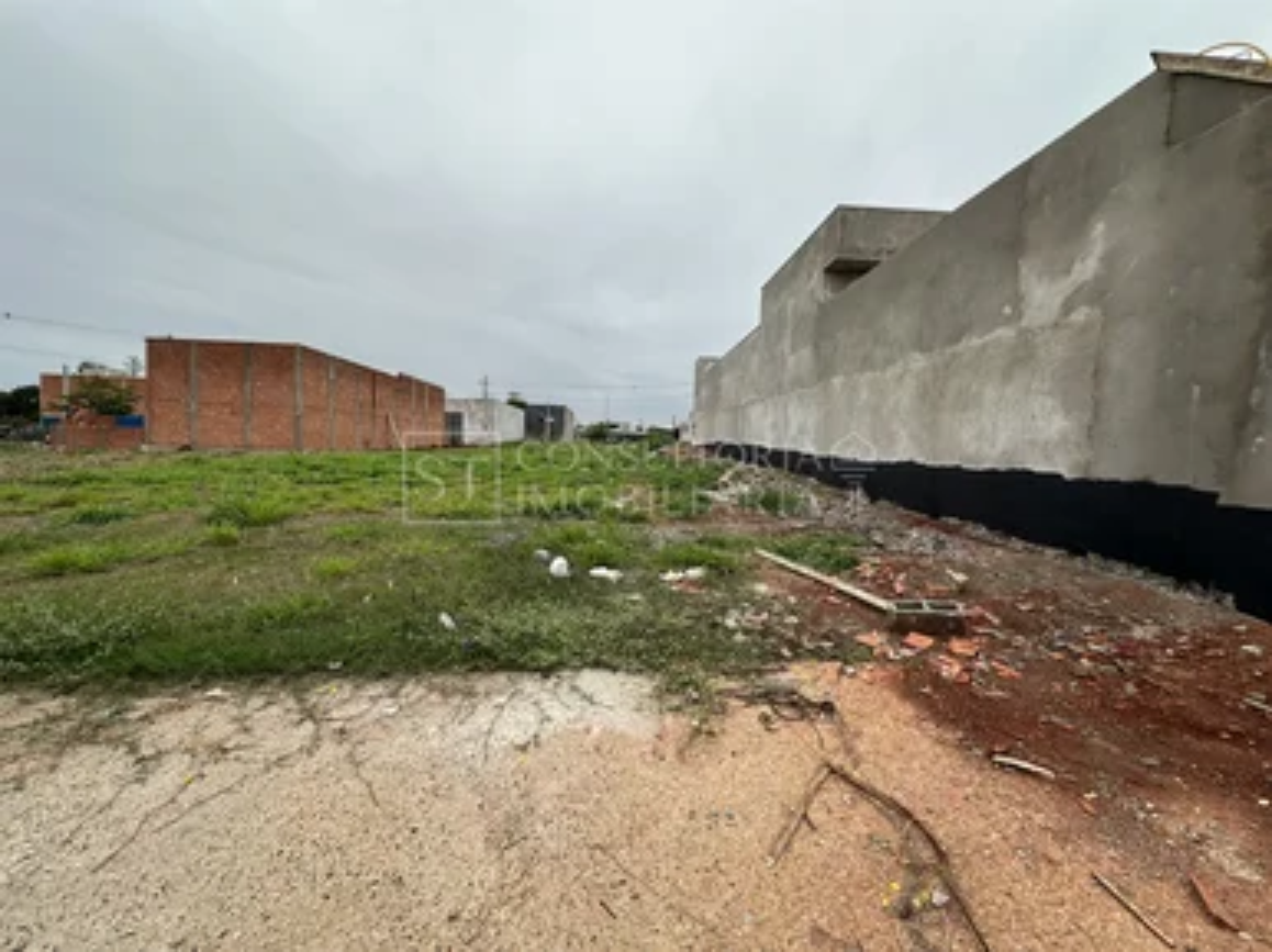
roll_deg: -1.3
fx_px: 514
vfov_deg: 85.6
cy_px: 476
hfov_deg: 102.1
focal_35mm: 14
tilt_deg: +1.6
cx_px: 636
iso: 40
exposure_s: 1/561
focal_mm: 2.22
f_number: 2.2
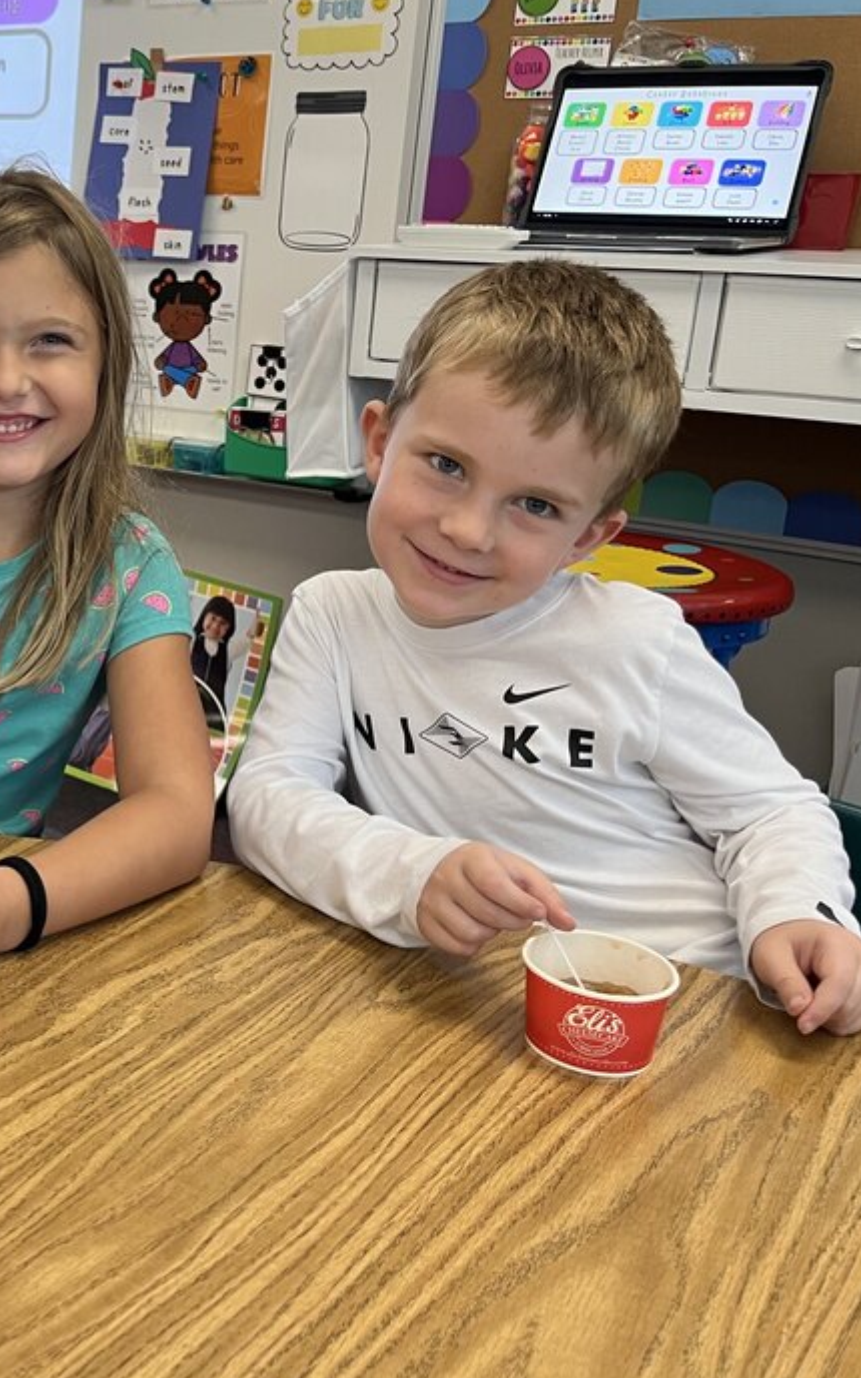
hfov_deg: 28.4
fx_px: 1539
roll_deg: -2.0
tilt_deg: -15.6
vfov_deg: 48.2
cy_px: 629
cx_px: -82
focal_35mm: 41
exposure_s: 1/50
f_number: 1.6
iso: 125
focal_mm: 5.1
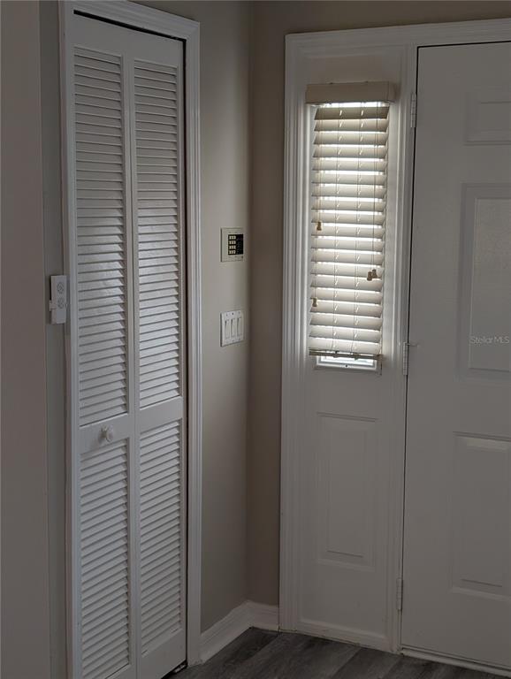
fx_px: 962
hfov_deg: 29.7
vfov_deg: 38.9
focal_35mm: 49
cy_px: 340
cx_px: 256
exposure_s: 1/60
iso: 28
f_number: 1.68
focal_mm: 6.9
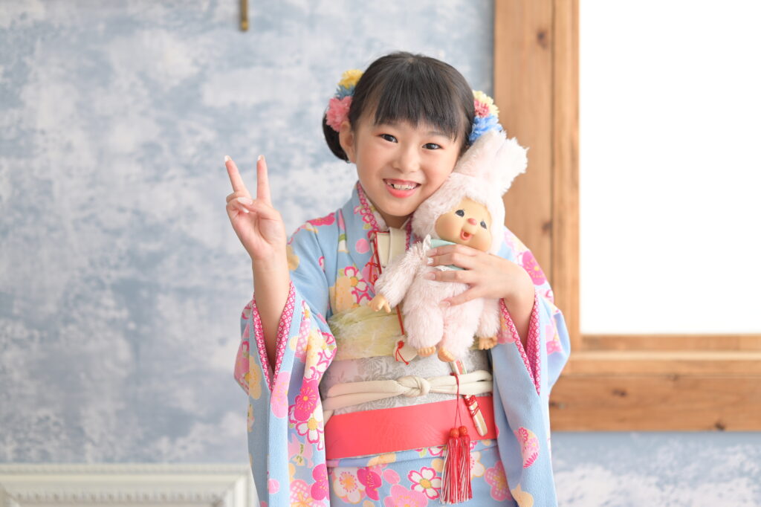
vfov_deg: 16.1
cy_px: 254
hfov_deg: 23.9
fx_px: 1796
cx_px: 380
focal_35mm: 85
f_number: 2.2
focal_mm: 85
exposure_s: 1/160
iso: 100
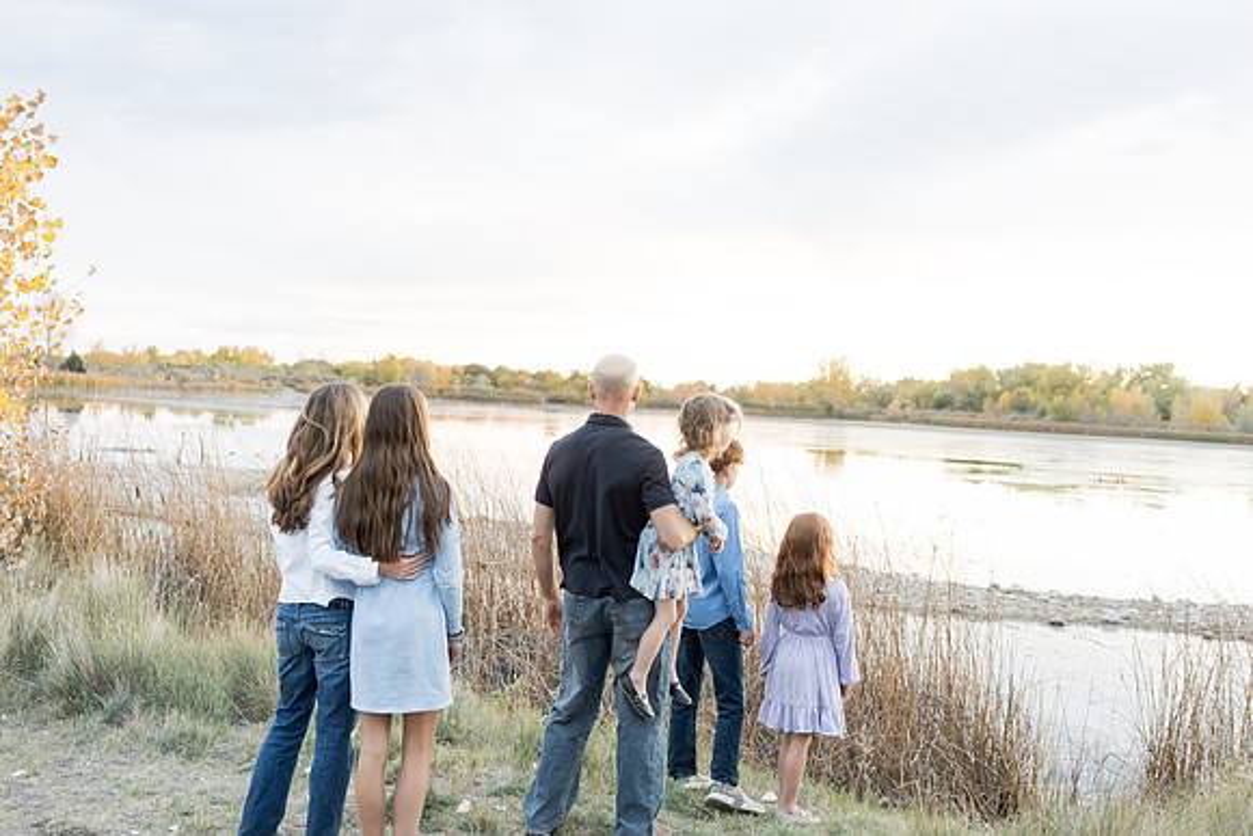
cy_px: 418
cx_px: 626
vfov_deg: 37.9
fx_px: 1218
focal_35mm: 35
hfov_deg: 54.4
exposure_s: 1/250
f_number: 2.8
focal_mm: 35
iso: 1250
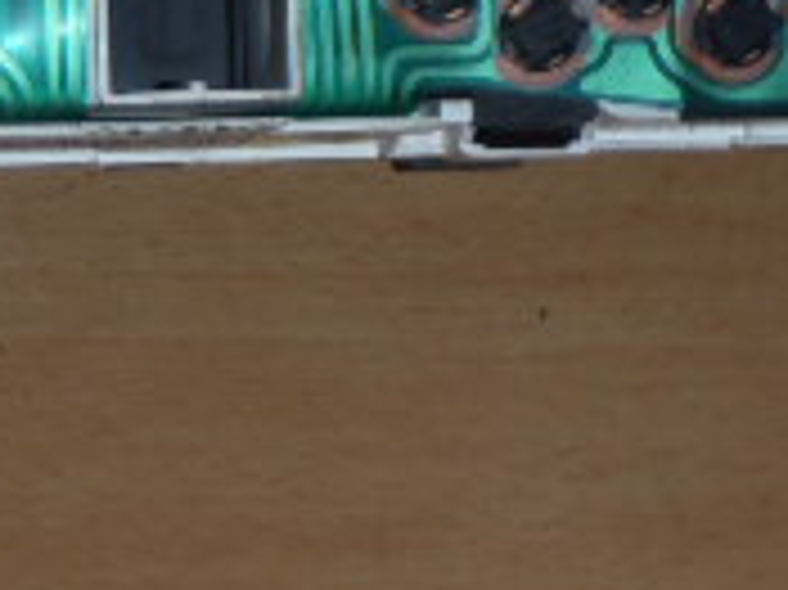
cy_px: -63
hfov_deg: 14.1
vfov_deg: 10.5
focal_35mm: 139
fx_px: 3162
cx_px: 81
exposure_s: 1/40
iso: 100
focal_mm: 6.83
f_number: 4.6
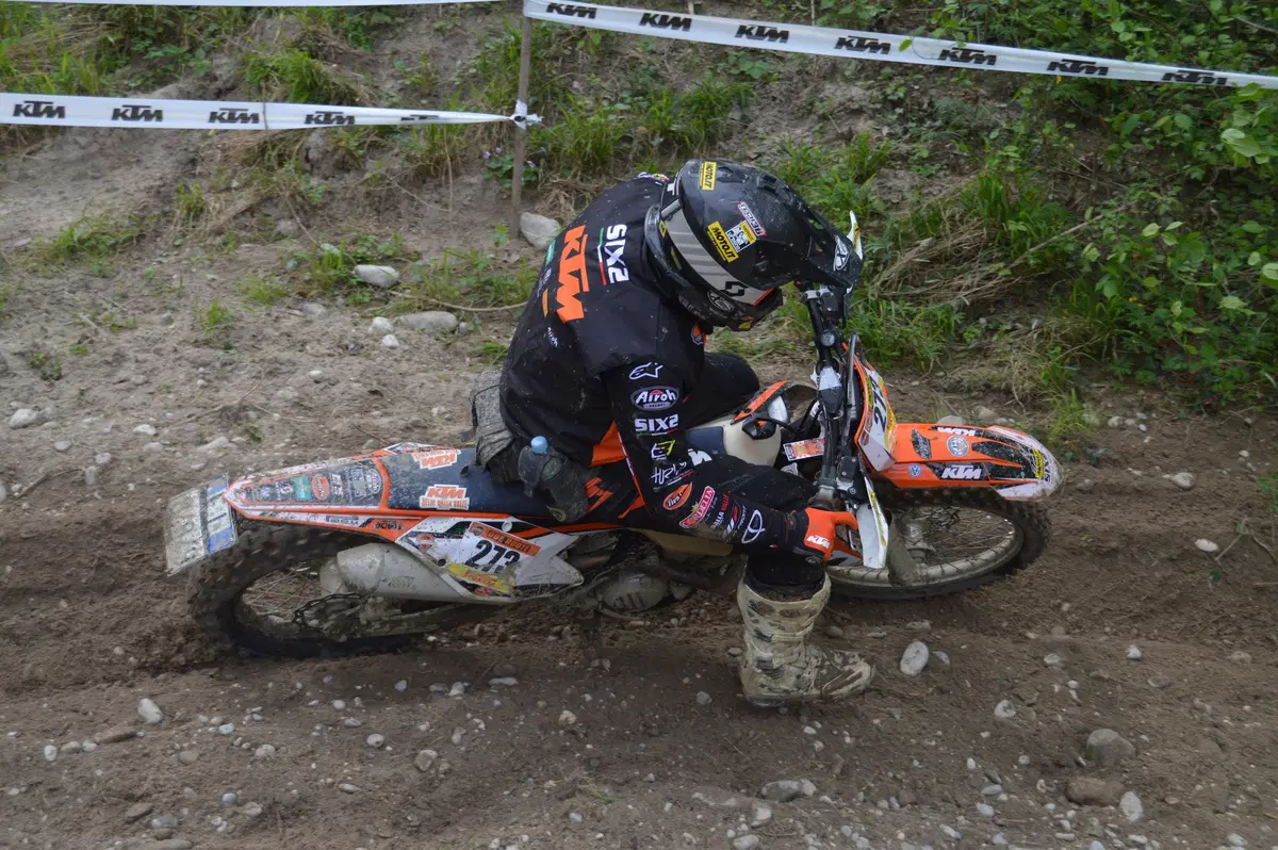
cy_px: 425
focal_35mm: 54
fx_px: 1915
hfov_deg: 36.9
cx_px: 639
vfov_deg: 25.0
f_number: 4.5
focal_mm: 36
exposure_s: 1/1000
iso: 400
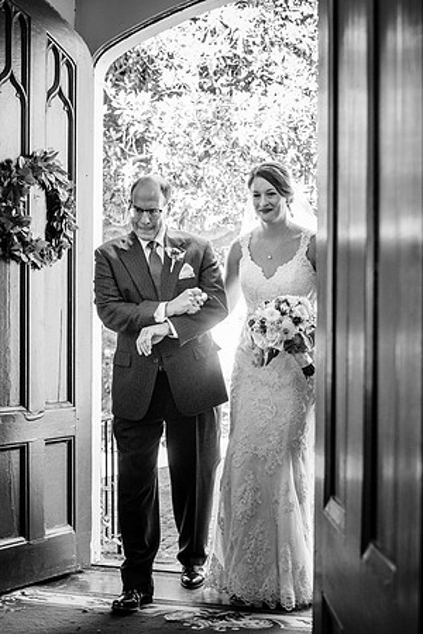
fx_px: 1014
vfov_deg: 34.7
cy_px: 343
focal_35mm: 58
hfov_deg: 23.5
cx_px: 158
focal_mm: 35
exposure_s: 1/100
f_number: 4
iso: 2000
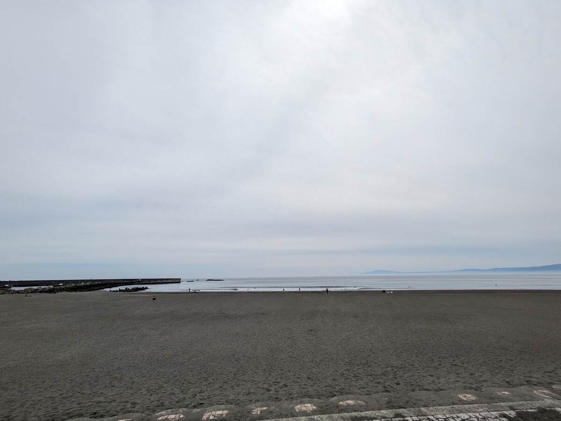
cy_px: 210
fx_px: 227
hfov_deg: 102.0
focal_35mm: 14
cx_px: 280
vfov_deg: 85.7
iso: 74
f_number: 2.2
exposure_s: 1/4808
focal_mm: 1.83
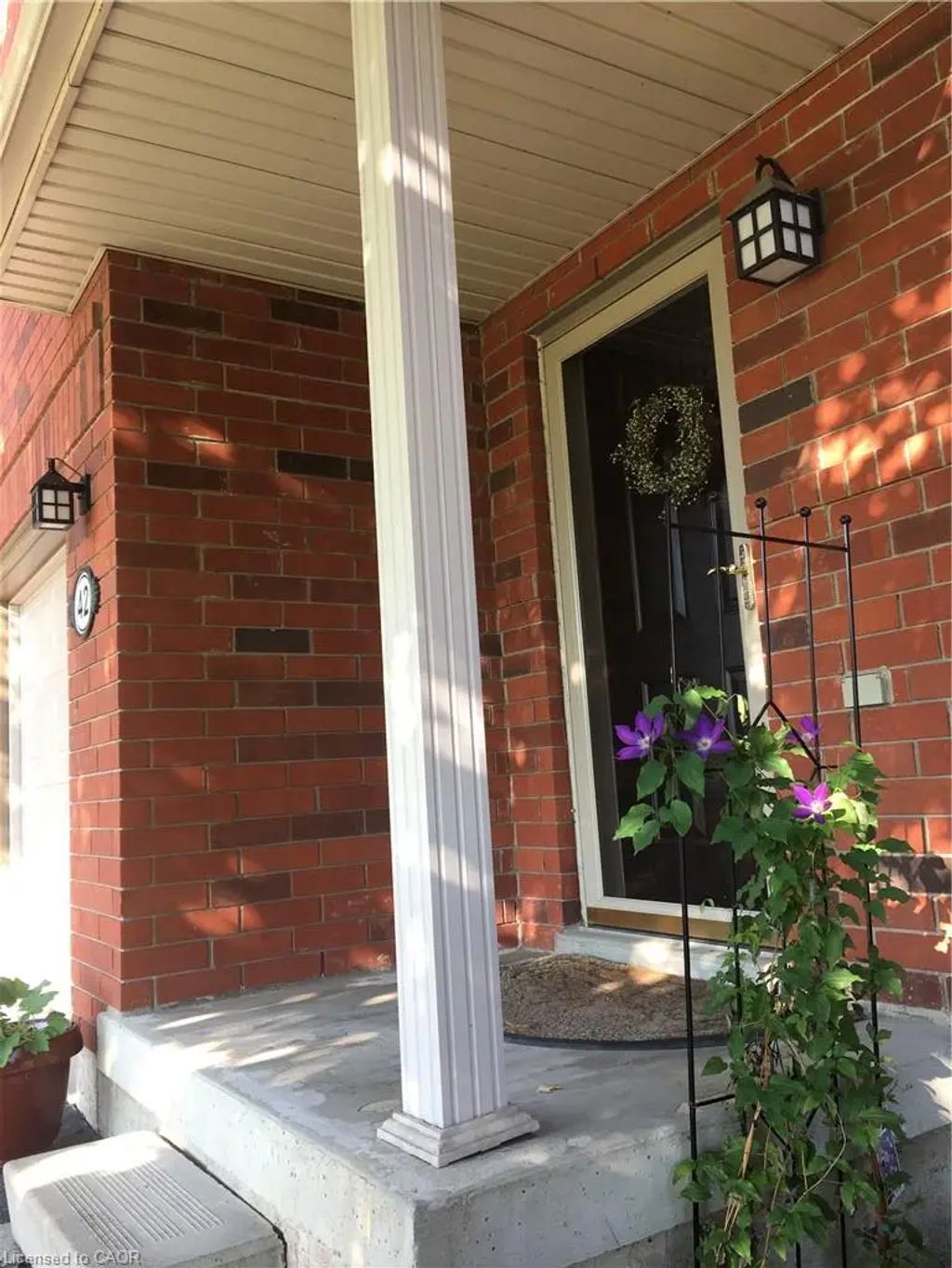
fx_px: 1063
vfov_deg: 61.7
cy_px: 634
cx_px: 476
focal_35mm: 29
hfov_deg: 48.2
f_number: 2.2
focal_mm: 4.15
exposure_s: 1/120
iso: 25
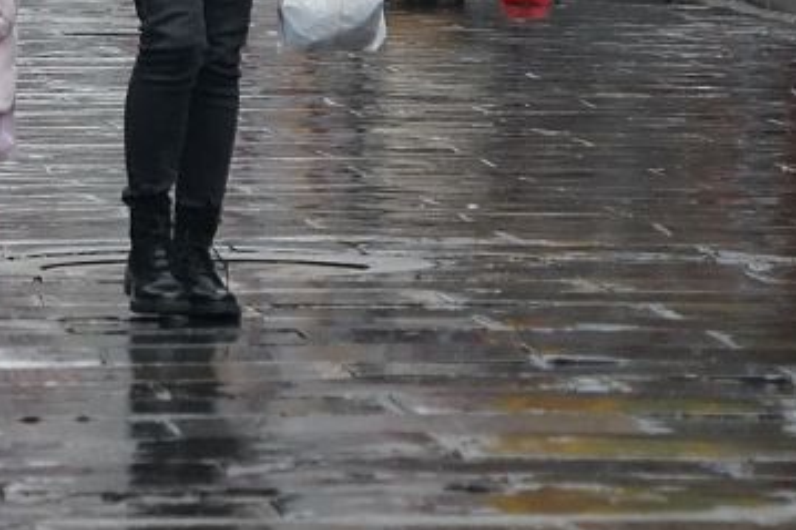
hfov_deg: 4.4
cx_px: -78
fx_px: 10409
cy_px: -186
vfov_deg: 2.9
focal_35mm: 471
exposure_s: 1/200
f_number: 6.3
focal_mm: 141
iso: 1250
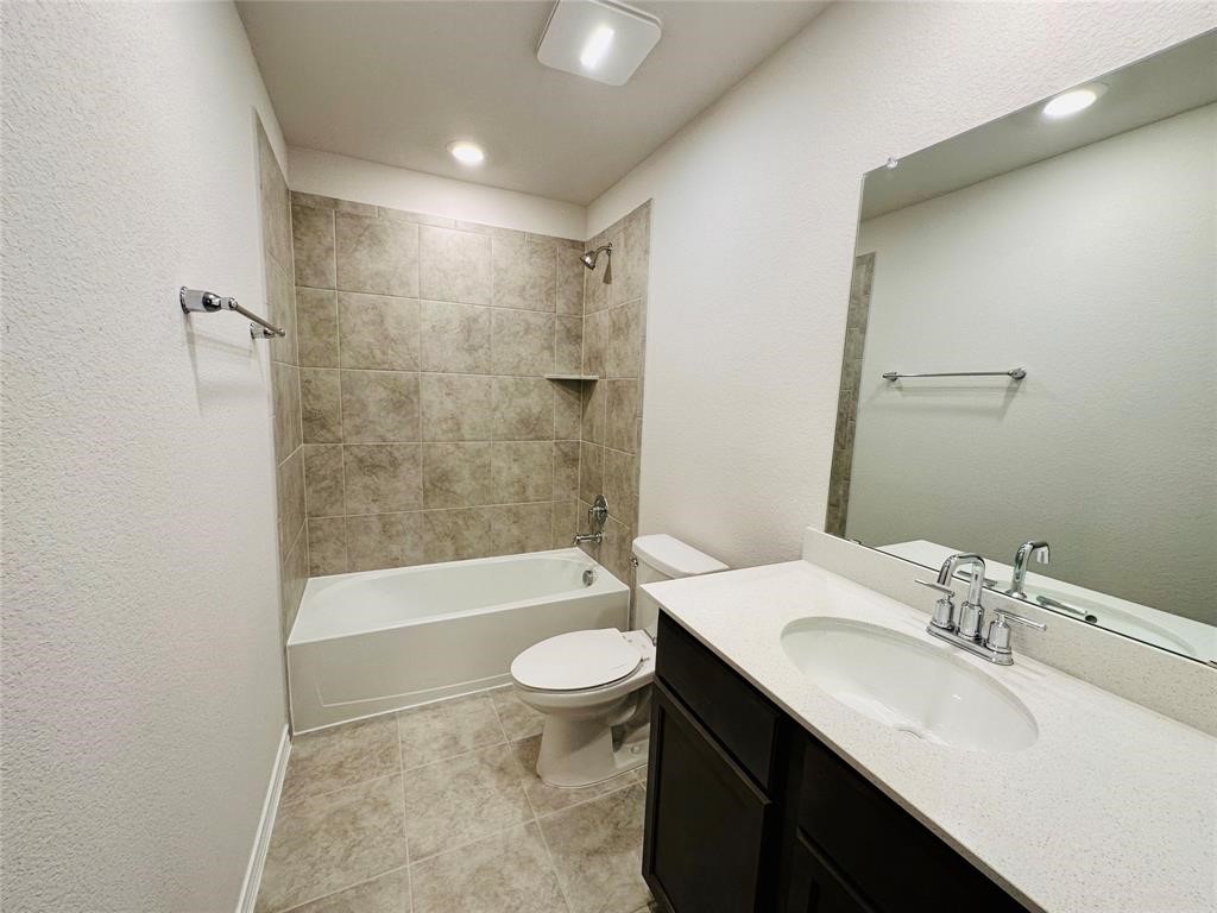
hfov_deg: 102.1
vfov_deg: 85.7
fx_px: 492
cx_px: 608
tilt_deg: -8.1
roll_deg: -1.6
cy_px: 456
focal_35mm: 14
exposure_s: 1/120
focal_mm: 2.22
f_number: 2.2
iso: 160
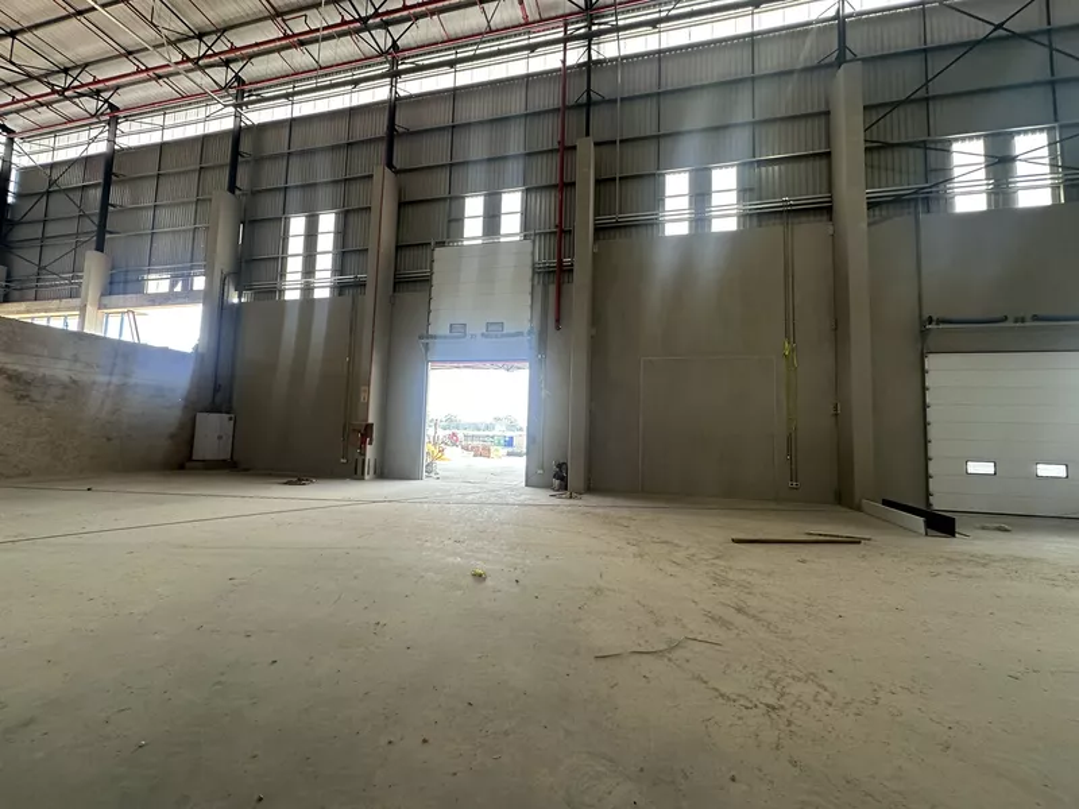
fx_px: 436
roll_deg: -2.4
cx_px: 540
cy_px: 404
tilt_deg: +3.4
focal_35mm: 14
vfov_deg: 85.7
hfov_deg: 102.1
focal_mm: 2.22
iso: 64
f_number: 2.2
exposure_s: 1/99
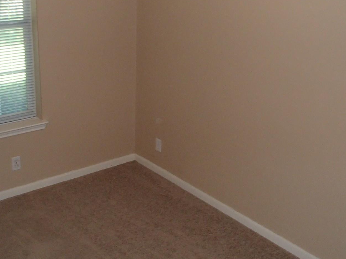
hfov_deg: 41.0
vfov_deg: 31.3
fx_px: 460
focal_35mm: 46
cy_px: 94
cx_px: 137
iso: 400
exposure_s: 1/30
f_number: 3.9
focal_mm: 5
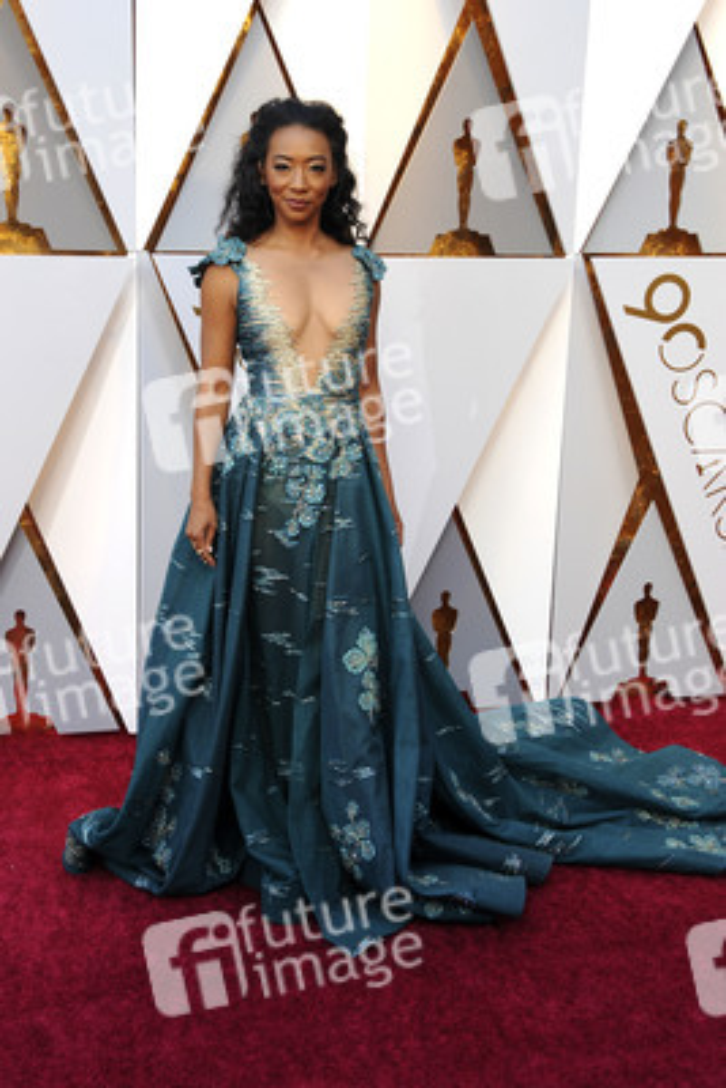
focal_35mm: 48
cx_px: 363
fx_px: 1451
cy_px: 544
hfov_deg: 28.1
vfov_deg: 41.1
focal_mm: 48
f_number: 6.3
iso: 1000
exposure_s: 1/250
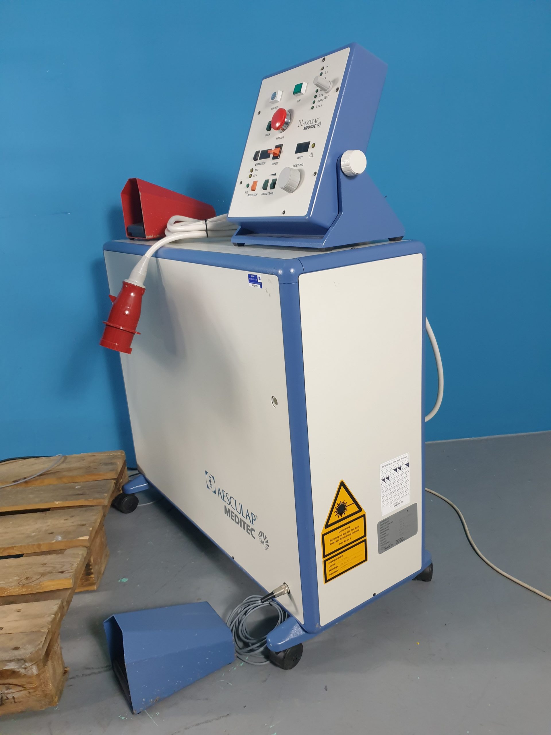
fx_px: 552
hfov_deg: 53.1
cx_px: 276
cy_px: 368
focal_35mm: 26
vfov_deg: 67.3
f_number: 1.5
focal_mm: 4.3
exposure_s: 1/50
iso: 200
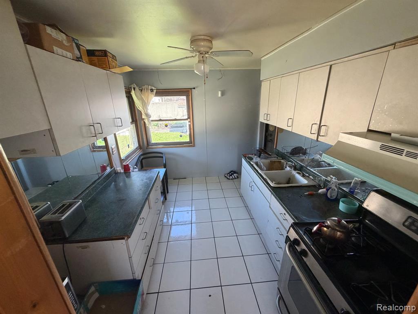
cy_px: 157
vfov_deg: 85.7
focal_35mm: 14
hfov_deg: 102.1
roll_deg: +1.1
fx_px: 169
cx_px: 209
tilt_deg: -19.4
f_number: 2.2
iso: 320
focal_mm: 2.22
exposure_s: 1/121
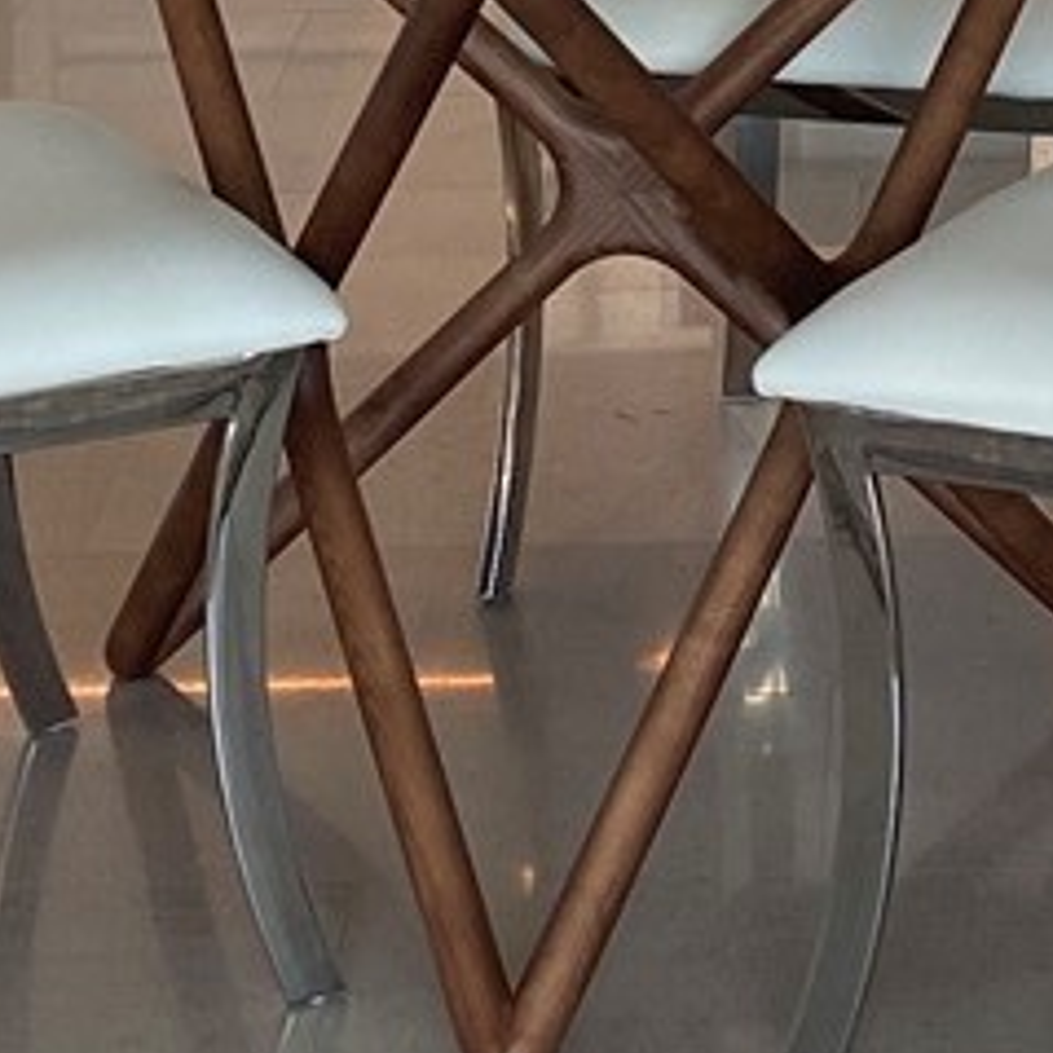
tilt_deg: -2.4
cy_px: -1132
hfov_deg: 11.2
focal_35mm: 154
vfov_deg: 10.3
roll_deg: +0.3
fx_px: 5300
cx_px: 1057
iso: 64
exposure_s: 1/60
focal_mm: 4.25
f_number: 1.8
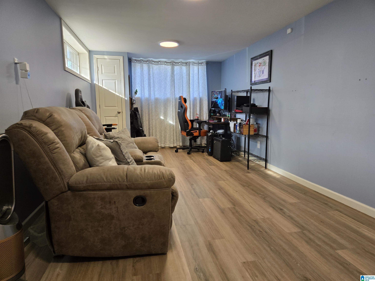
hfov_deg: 73.9
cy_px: 140
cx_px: 188
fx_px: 249
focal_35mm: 23
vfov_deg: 58.9
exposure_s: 1/120
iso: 160
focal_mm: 5.4
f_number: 1.8
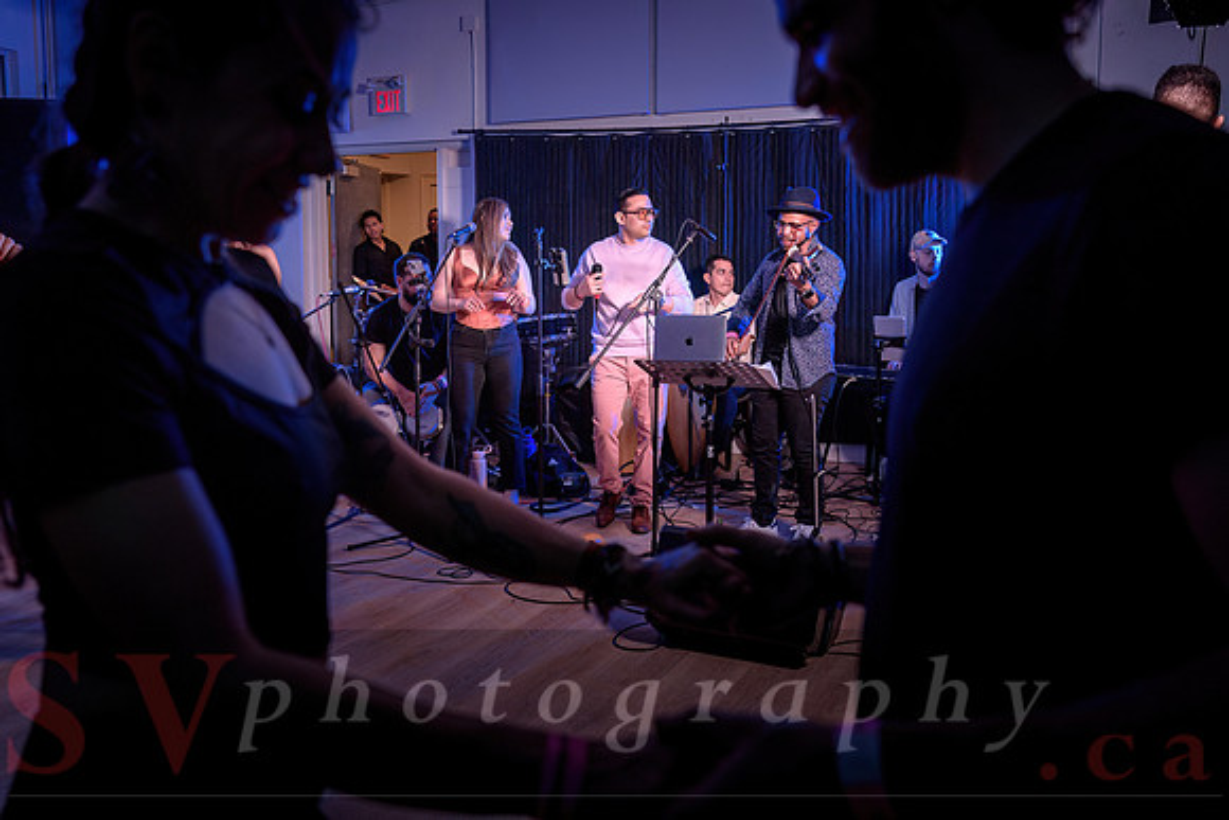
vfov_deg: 40.4
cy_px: 359
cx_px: 614
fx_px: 1113
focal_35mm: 33
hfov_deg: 57.8
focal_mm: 29
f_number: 3.5
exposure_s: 1/60
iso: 400
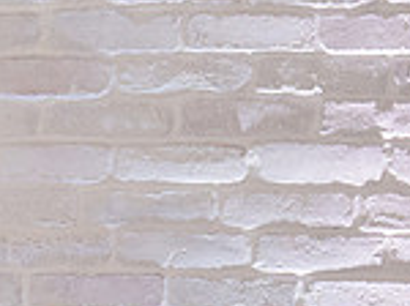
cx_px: -1375
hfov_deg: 5.4
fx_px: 3678
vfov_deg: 4.6
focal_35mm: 311
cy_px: 806
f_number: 3.5
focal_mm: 35
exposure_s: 1/200
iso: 800
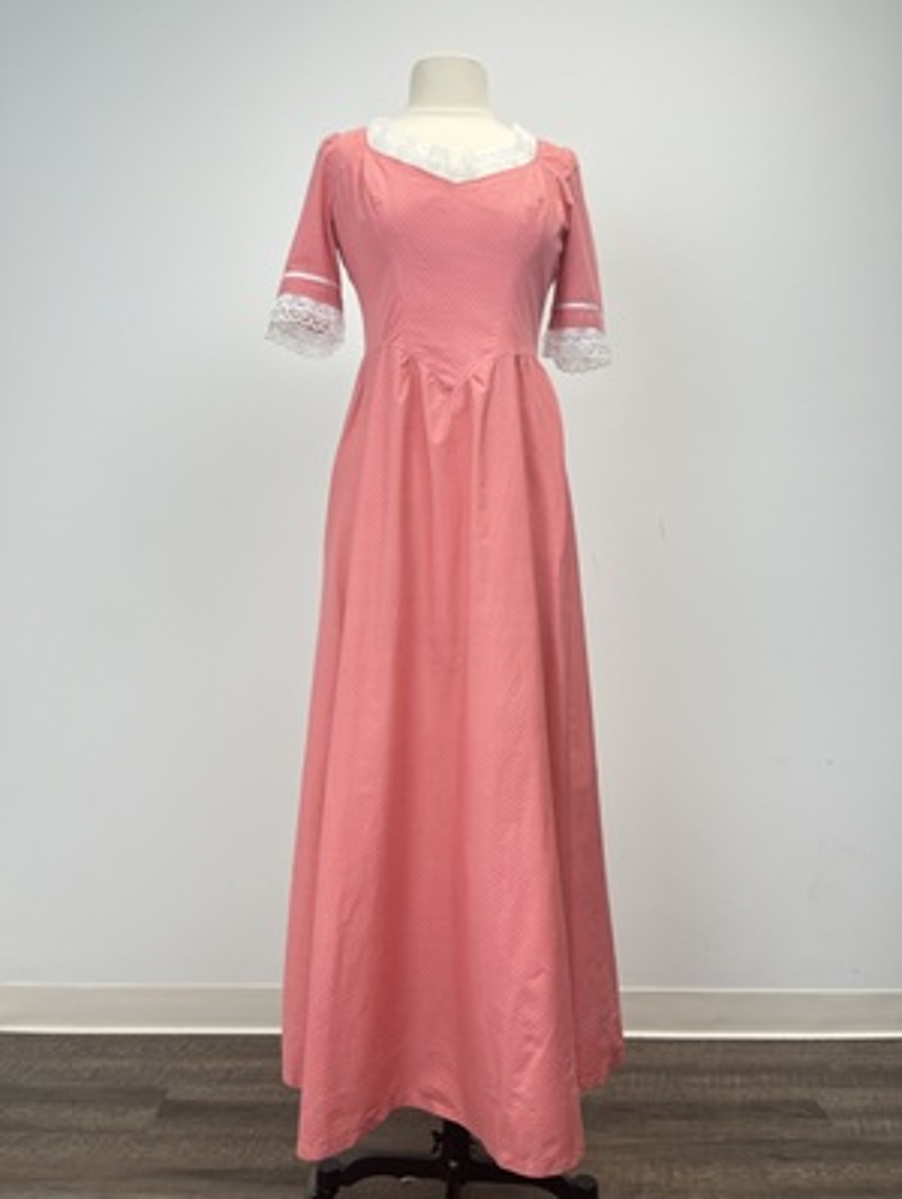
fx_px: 902
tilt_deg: -2.0
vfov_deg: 67.3
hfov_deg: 53.1
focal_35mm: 26
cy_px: 600
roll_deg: +0.6
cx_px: 451
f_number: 1.6
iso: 40
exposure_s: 1/120
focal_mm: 5.1
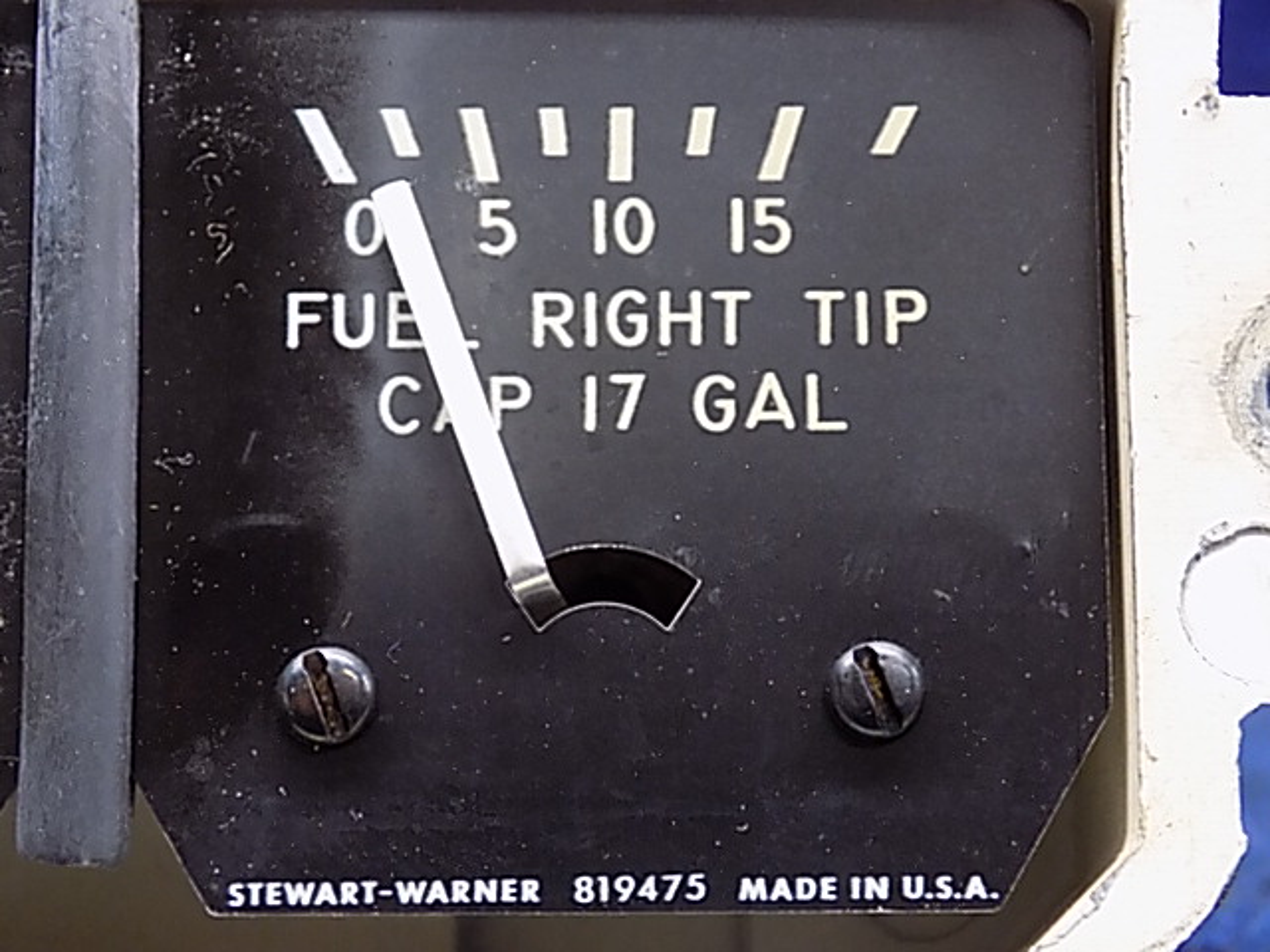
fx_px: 3559
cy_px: 476
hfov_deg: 20.2
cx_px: 635
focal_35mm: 97
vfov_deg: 15.2
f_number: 4.6
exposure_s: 1/8
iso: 400
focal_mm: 17.2
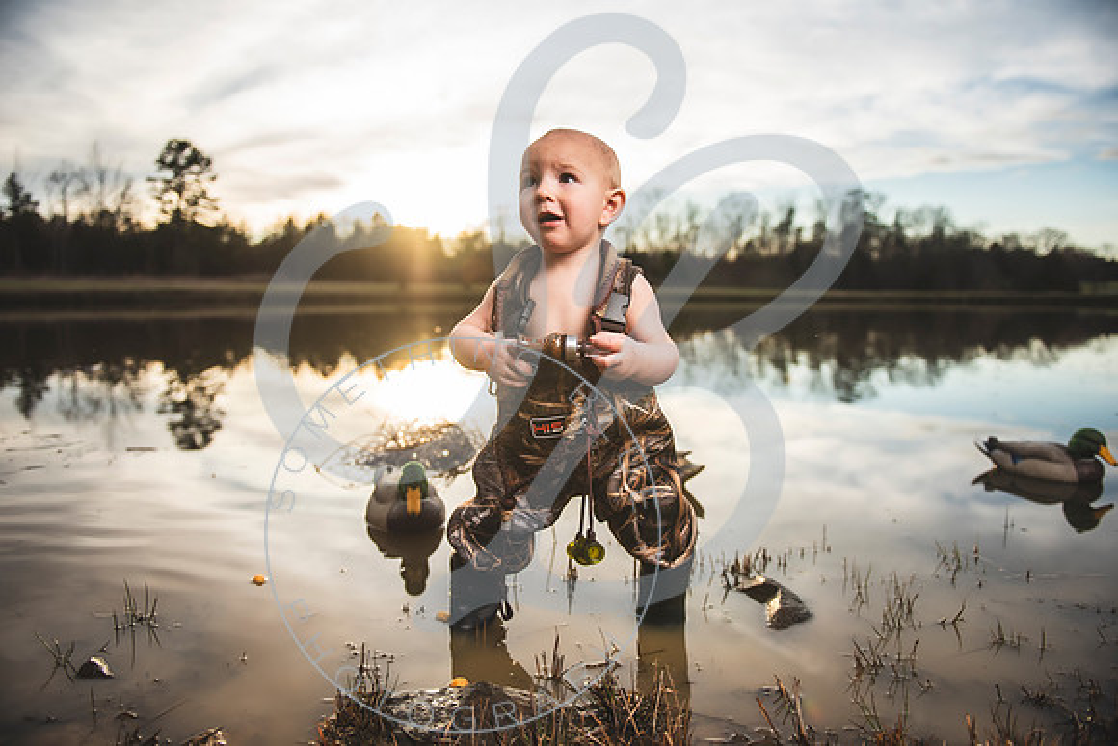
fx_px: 758
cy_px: 373
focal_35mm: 24
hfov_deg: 72.8
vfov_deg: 52.4
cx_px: 554
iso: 100
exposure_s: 1/1000
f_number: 2.8
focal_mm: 24
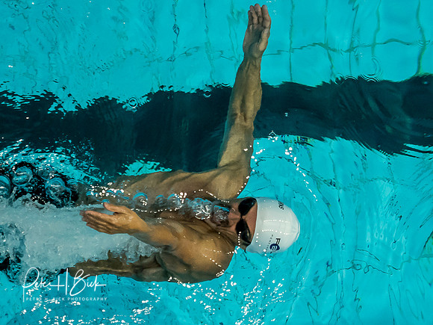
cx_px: 228
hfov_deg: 3.0
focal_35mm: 663
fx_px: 8298
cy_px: 209
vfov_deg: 2.2
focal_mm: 150
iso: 2000
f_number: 2.8
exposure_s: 1/1000
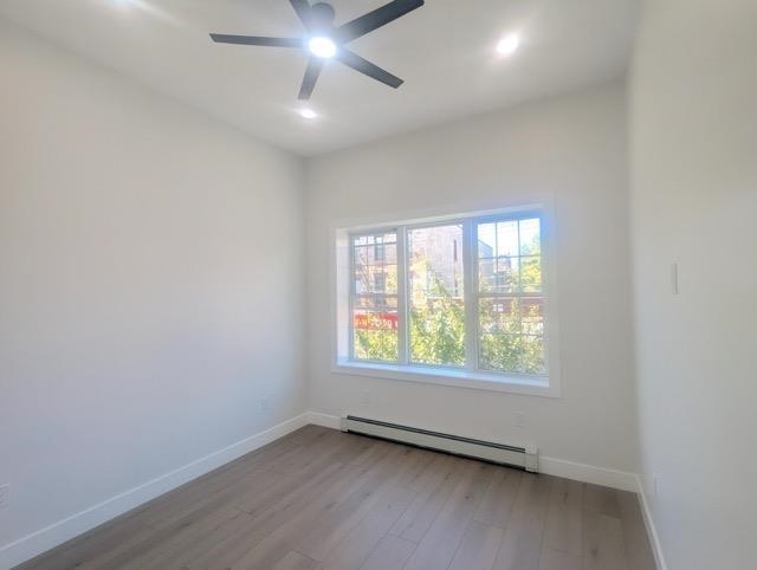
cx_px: 378
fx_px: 350
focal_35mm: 16
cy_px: 285
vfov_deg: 78.3
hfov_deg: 94.4
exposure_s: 1/145
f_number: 2.2
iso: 54
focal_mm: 2.35
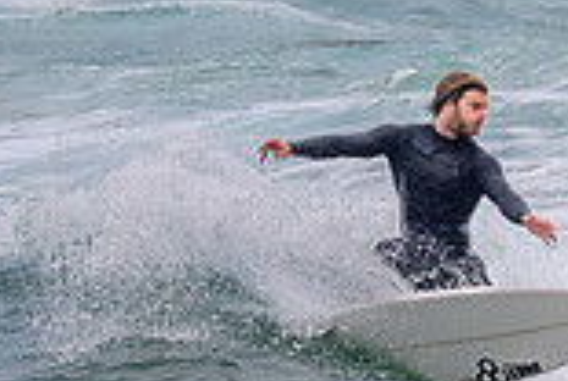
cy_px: 228
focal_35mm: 4076
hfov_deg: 0.5
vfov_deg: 0.3
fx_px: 64433
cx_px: 218
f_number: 11
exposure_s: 1/2000
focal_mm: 800
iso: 640
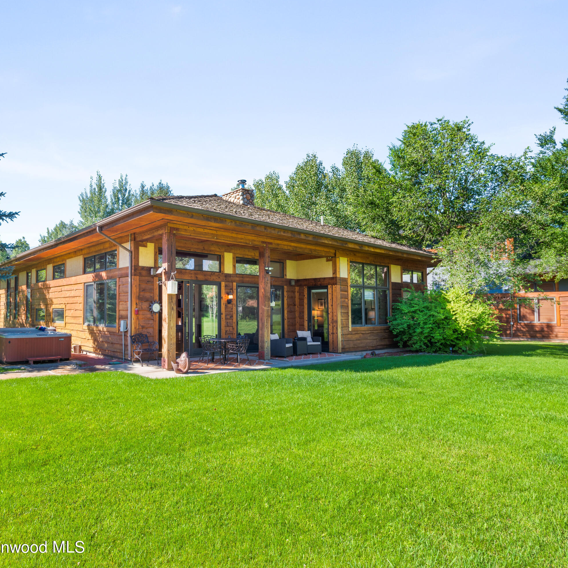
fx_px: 408
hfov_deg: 68.7
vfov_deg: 69.6
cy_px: 285
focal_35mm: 22
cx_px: 219
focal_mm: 17
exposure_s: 1/13
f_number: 11
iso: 100
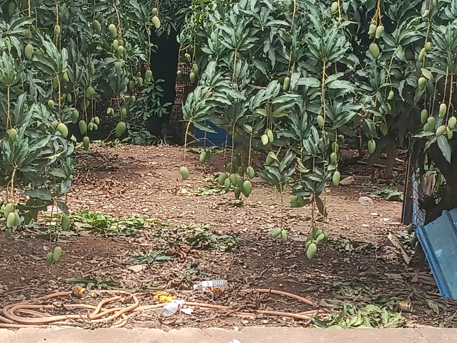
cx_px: 226
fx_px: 1135
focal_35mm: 86
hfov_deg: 22.8
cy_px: 171
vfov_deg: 17.2
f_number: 1.8
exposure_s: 1/573
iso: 102
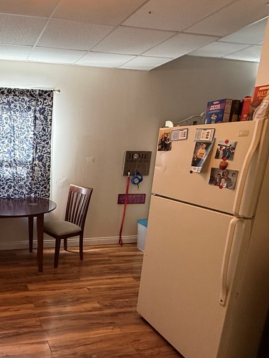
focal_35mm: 25
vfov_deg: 69.1
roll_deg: -1.0
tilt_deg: -10.7
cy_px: 200
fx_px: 259
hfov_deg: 49.0
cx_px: 27
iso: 400
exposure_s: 1/60
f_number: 2.2
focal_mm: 2.22
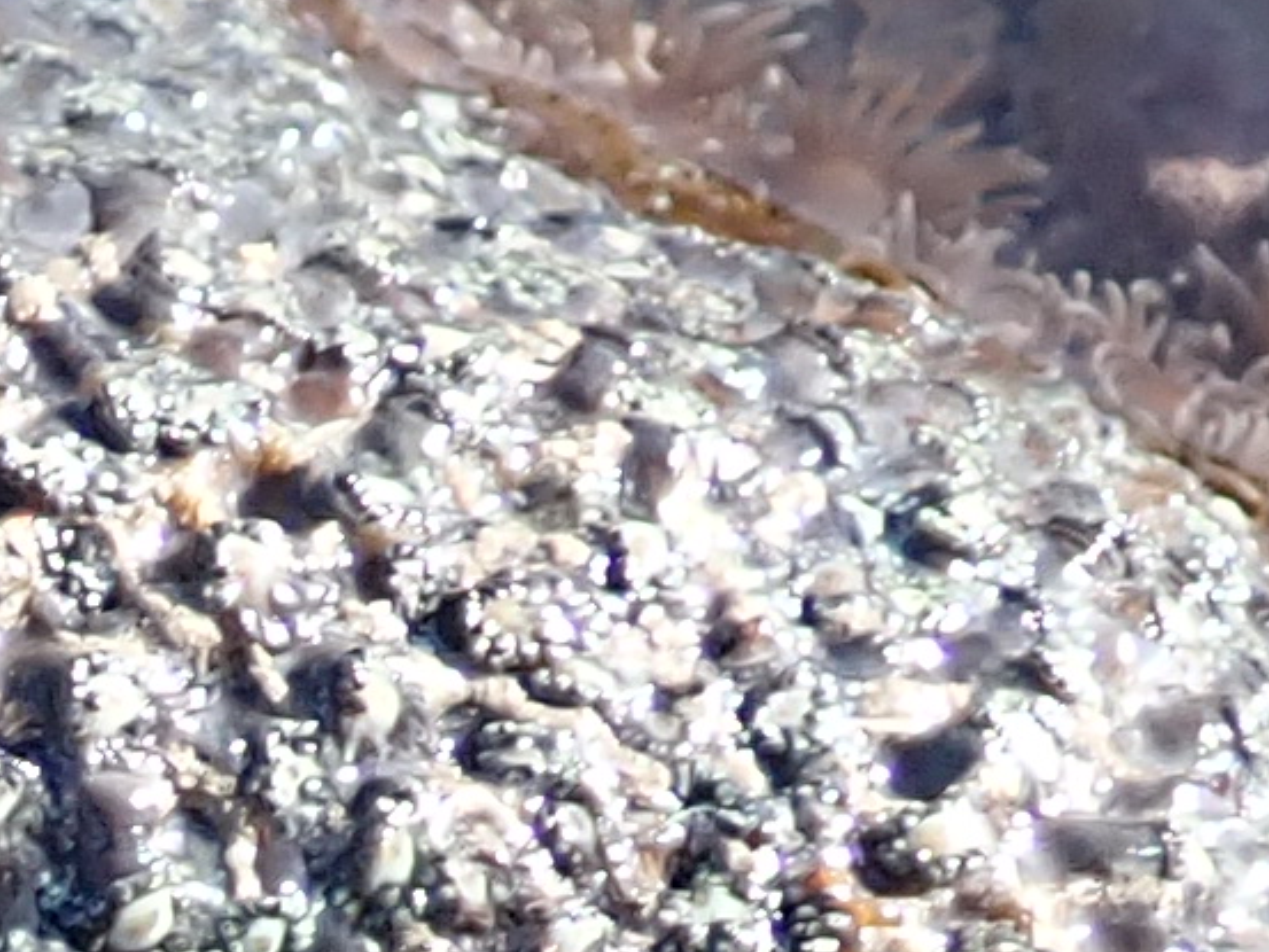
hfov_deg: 8.2
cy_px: 1466
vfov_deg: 6.7
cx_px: -2065
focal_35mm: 217
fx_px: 7957
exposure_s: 1/400
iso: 100
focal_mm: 5.4
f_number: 3.2
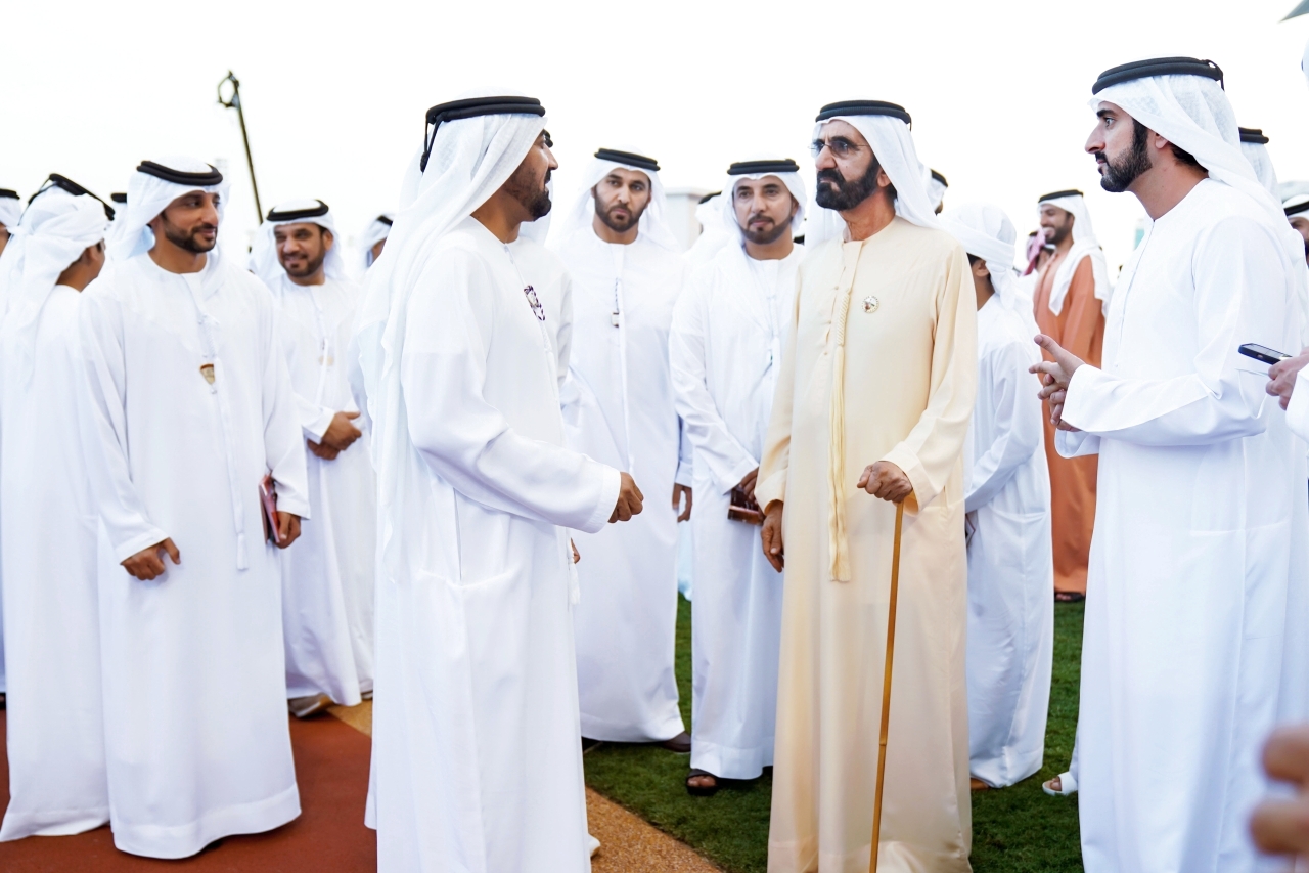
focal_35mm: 29
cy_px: 436
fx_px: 1054
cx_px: 654
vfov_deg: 45.0
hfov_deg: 63.7
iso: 160
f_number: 2.8
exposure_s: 1/200
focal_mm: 29
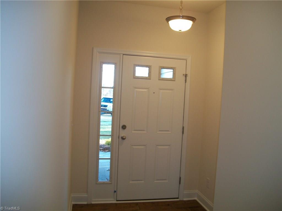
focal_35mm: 32
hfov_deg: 56.8
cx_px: 141
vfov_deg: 44.2
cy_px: 106
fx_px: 261
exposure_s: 1/30
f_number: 2.9
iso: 80
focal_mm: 5.7
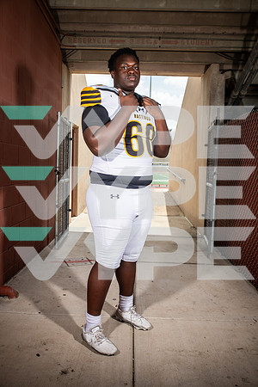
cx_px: 129
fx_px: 344
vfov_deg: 58.7
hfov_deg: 41.1
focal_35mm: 32
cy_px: 194
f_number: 7.1
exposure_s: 1/400
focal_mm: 32
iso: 125
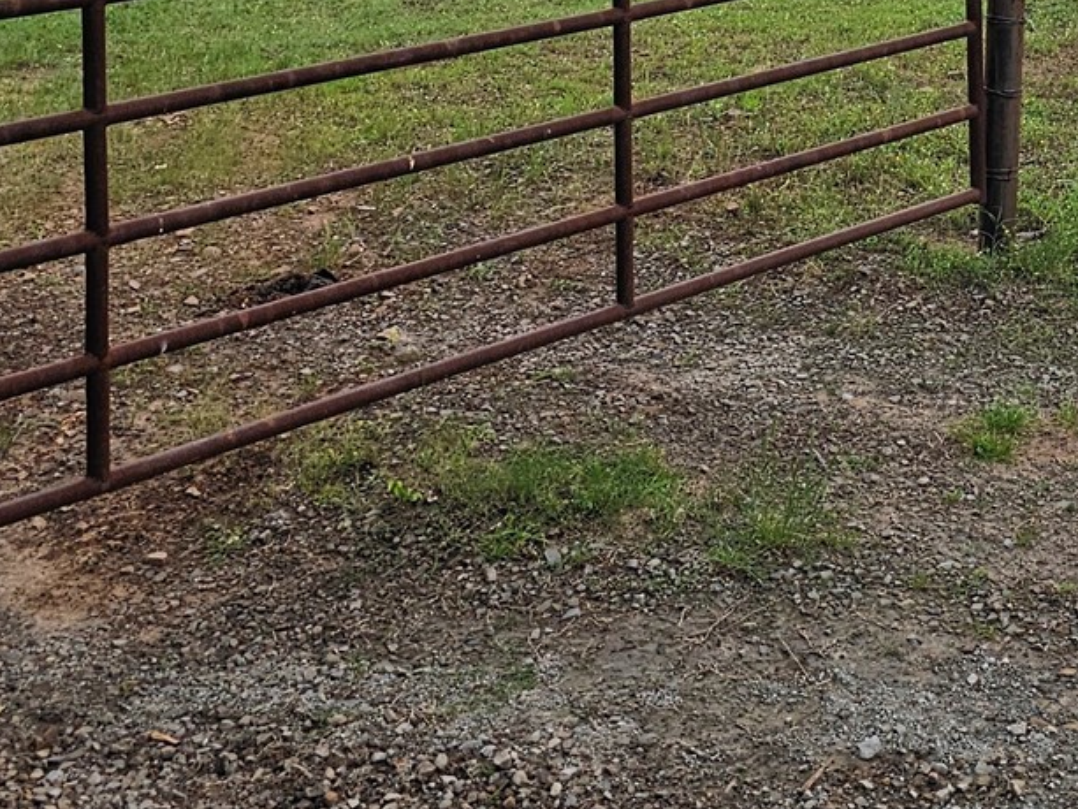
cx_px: 1059
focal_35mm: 72
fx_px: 2243
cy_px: -368
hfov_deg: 25.8
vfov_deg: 18.4
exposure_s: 1/120
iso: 40
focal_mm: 6.3
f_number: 1.7
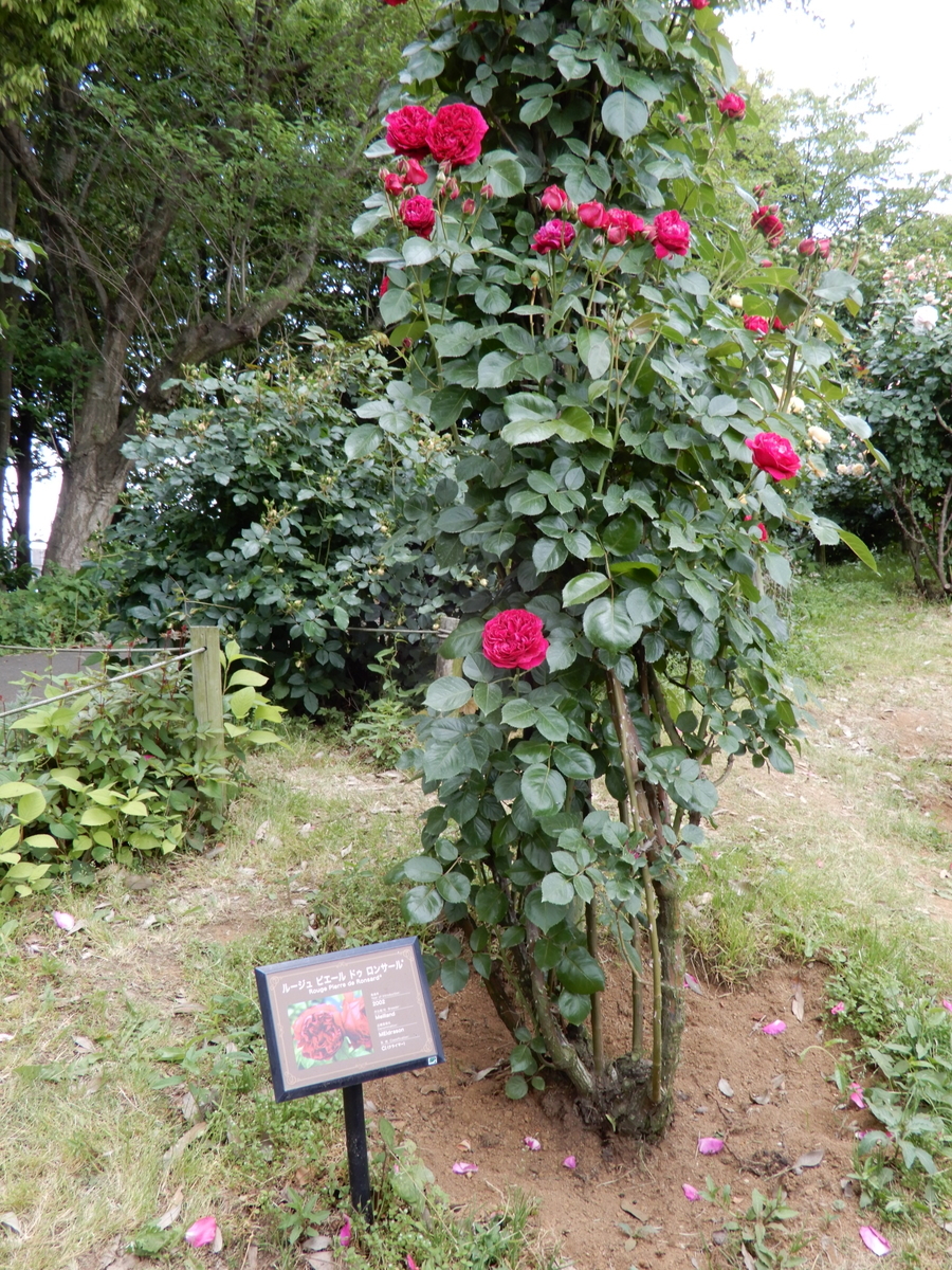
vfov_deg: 60.0
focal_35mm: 30
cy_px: 635
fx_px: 1100
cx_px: 476
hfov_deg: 46.8
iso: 80
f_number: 3.5
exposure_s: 1/50
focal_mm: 5.4
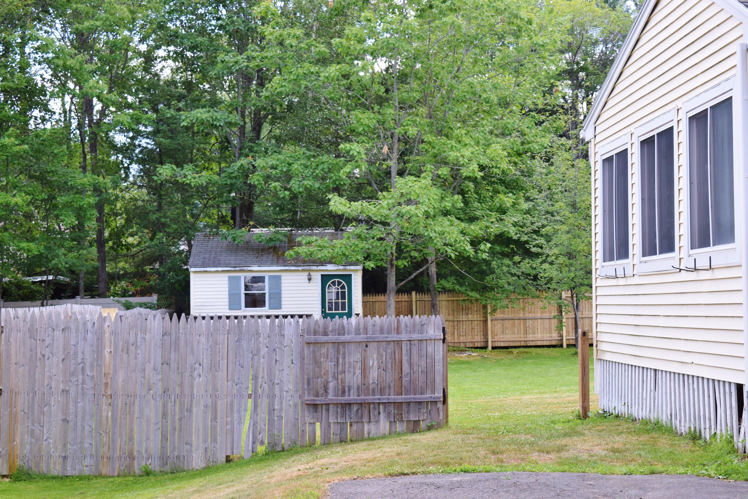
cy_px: 250
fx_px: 1247
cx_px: 374
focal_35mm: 60
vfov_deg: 22.6
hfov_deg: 33.4
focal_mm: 40
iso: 400
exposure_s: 1/200
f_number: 7.1
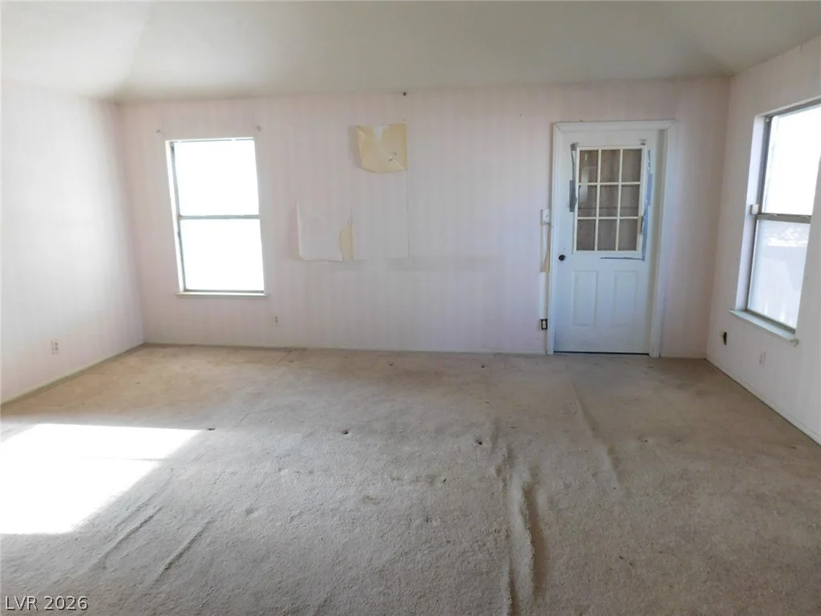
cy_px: 308
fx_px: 545
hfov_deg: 73.9
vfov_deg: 58.9
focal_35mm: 23
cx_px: 410
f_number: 3
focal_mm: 4
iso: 280
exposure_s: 1/30
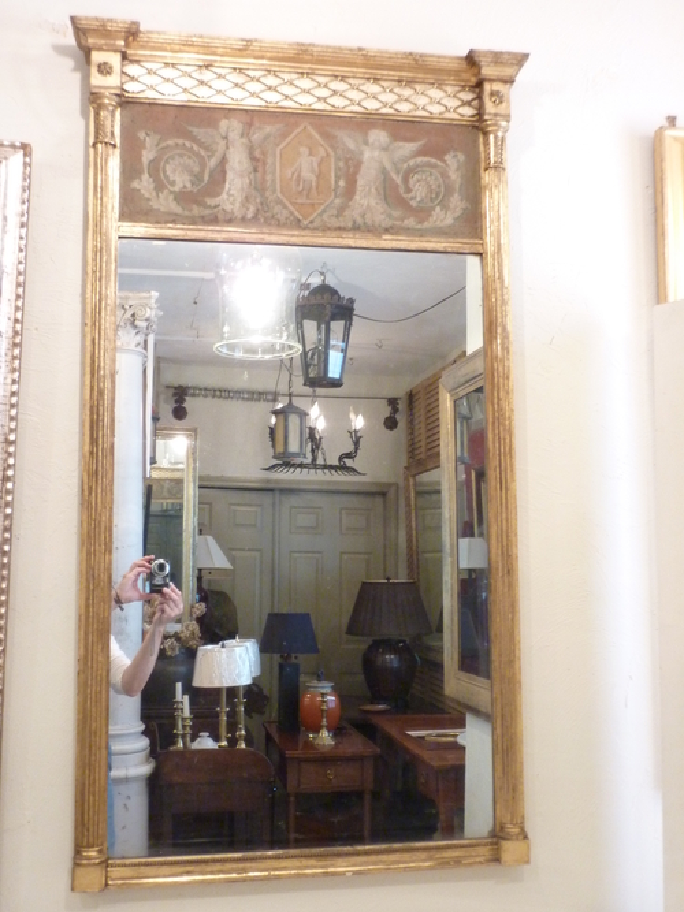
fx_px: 975
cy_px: 456
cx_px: 342
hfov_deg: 38.7
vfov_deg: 50.1
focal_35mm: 37
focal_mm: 6.1
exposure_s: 1/10
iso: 400
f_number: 3.6
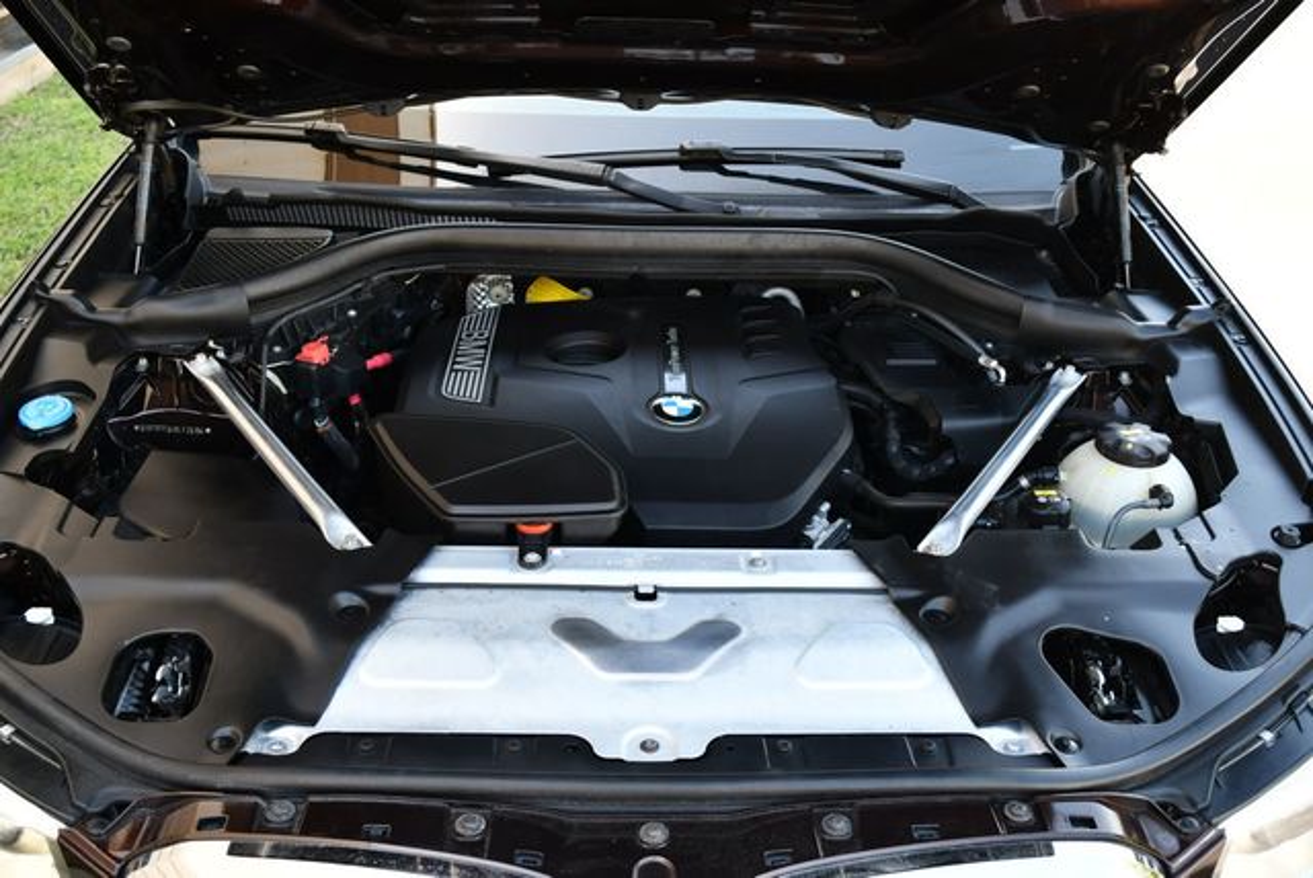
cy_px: 439
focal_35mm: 36
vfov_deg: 36.9
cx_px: 656
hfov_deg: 53.1
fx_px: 1314
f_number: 3.5
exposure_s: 1/250
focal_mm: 18
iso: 400
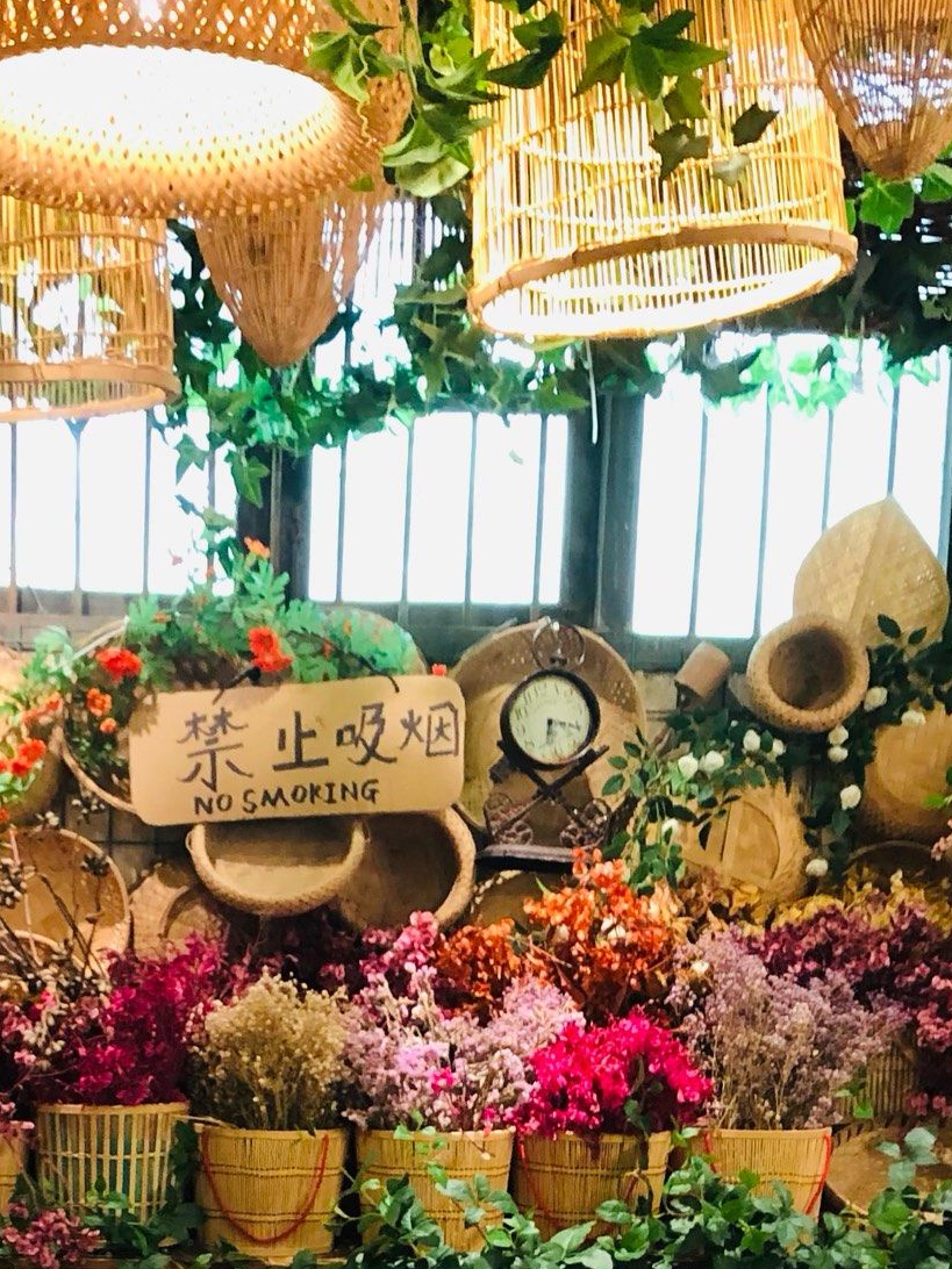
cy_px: 1355
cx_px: 203
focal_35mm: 70
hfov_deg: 20.8
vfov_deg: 25.9
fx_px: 2567
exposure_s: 1/17
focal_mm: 4
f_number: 1.8
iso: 64
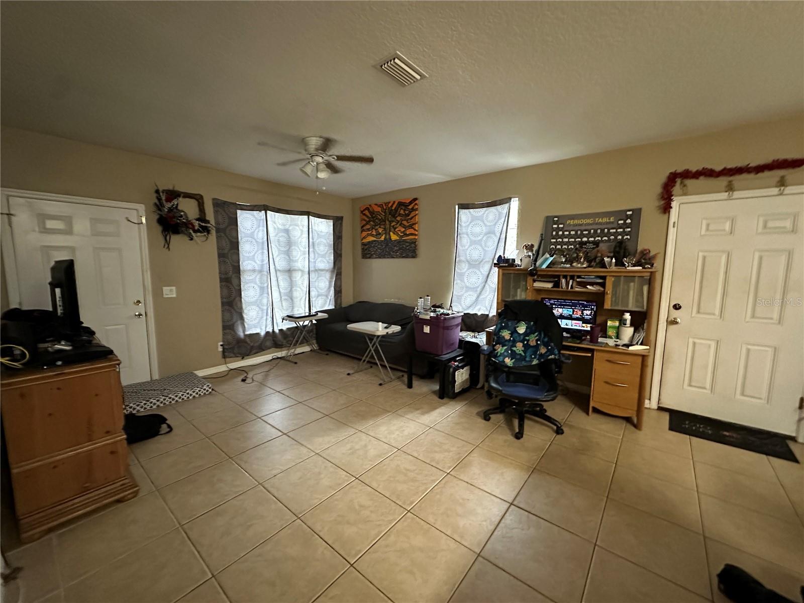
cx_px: 402
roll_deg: +0.0
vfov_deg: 85.7
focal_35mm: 14
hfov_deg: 102.1
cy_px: 302
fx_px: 325
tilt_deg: -6.8
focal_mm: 2.22
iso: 1000
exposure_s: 1/60
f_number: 2.2
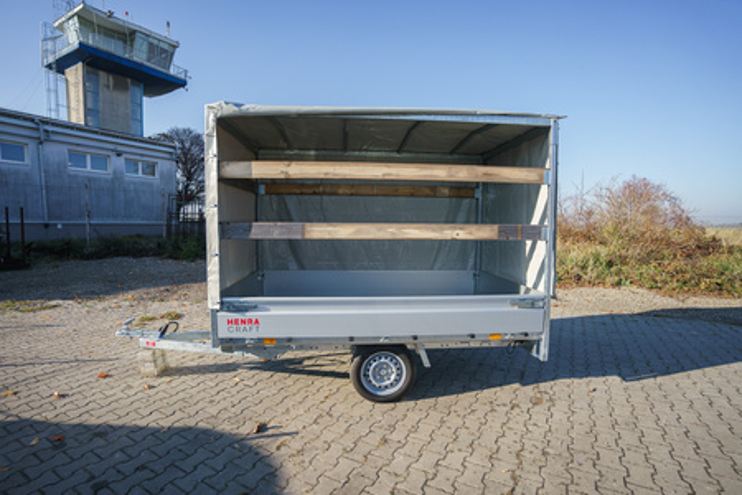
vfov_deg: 70.4
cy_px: 248
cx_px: 371
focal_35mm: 17
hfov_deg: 93.3
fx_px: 350
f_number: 2.8
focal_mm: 17
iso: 160
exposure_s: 1/2000
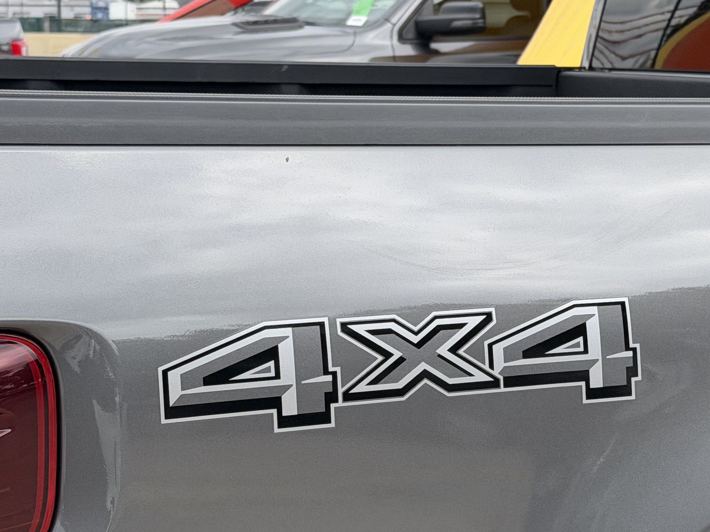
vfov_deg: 15.6
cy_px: 285
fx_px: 1949
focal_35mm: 95
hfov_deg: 20.6
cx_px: 467
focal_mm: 6.76
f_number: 1.78
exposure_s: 1/1678
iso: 80
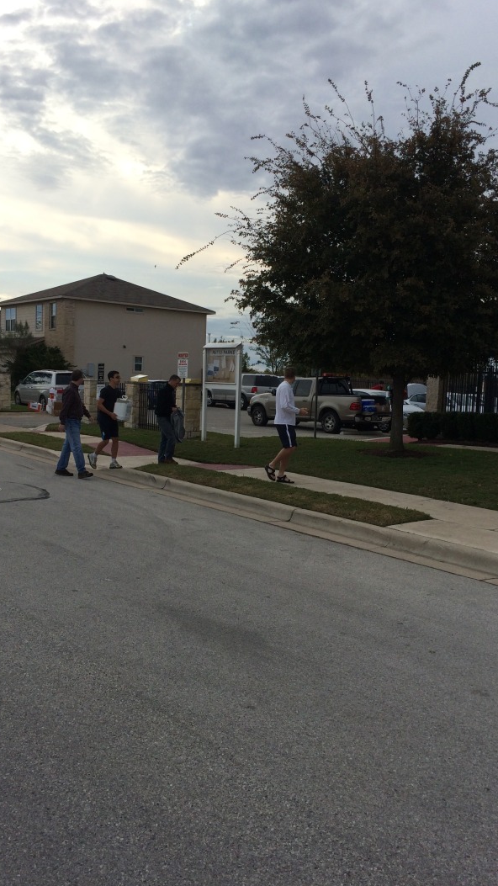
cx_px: 235
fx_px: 752
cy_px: 448
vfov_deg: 61.0
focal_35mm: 32
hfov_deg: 36.7
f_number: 2.2
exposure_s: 1/1786
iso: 32
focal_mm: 4.15
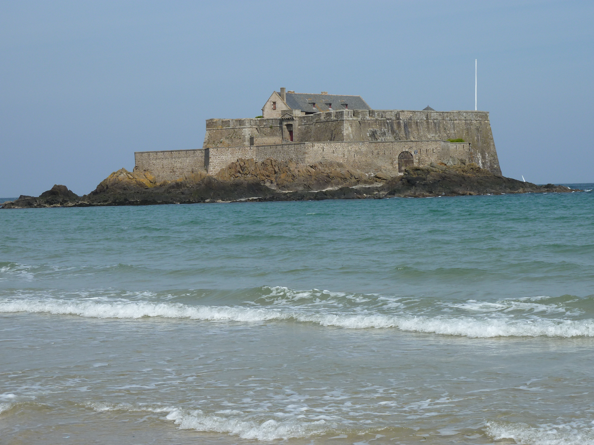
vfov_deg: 16.4
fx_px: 1544
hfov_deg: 21.8
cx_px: 297
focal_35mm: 90
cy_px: 222
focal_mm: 14.7
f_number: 5.6
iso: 80
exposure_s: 1/500
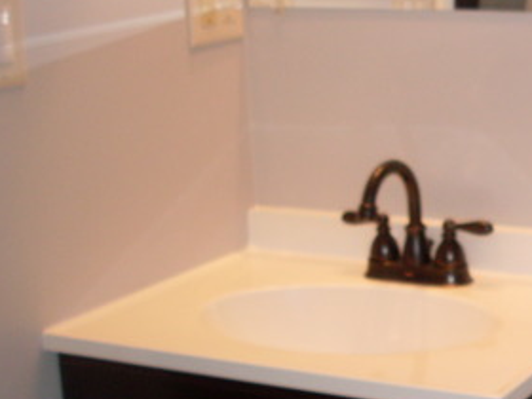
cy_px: 245
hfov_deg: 21.3
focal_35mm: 87
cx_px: 589
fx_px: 1337
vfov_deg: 17.0
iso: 100
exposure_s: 1/45
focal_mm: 6.3
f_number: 2.8
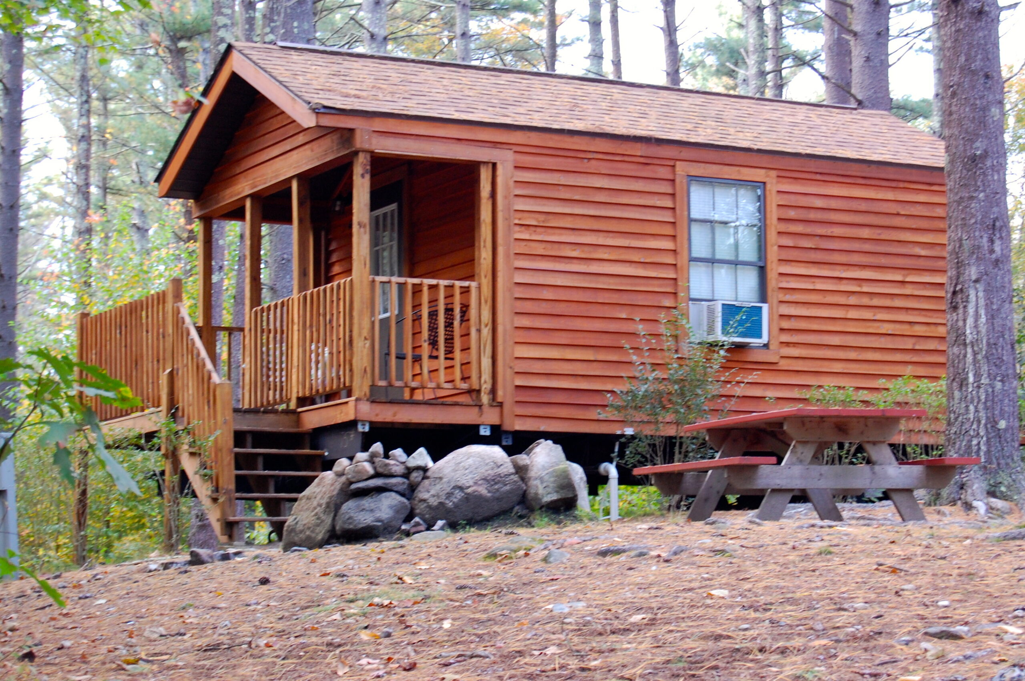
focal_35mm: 82
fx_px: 2346
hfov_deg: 24.6
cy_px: 340
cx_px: 512
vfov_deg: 16.5
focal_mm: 55
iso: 640
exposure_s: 1/30
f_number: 5.6
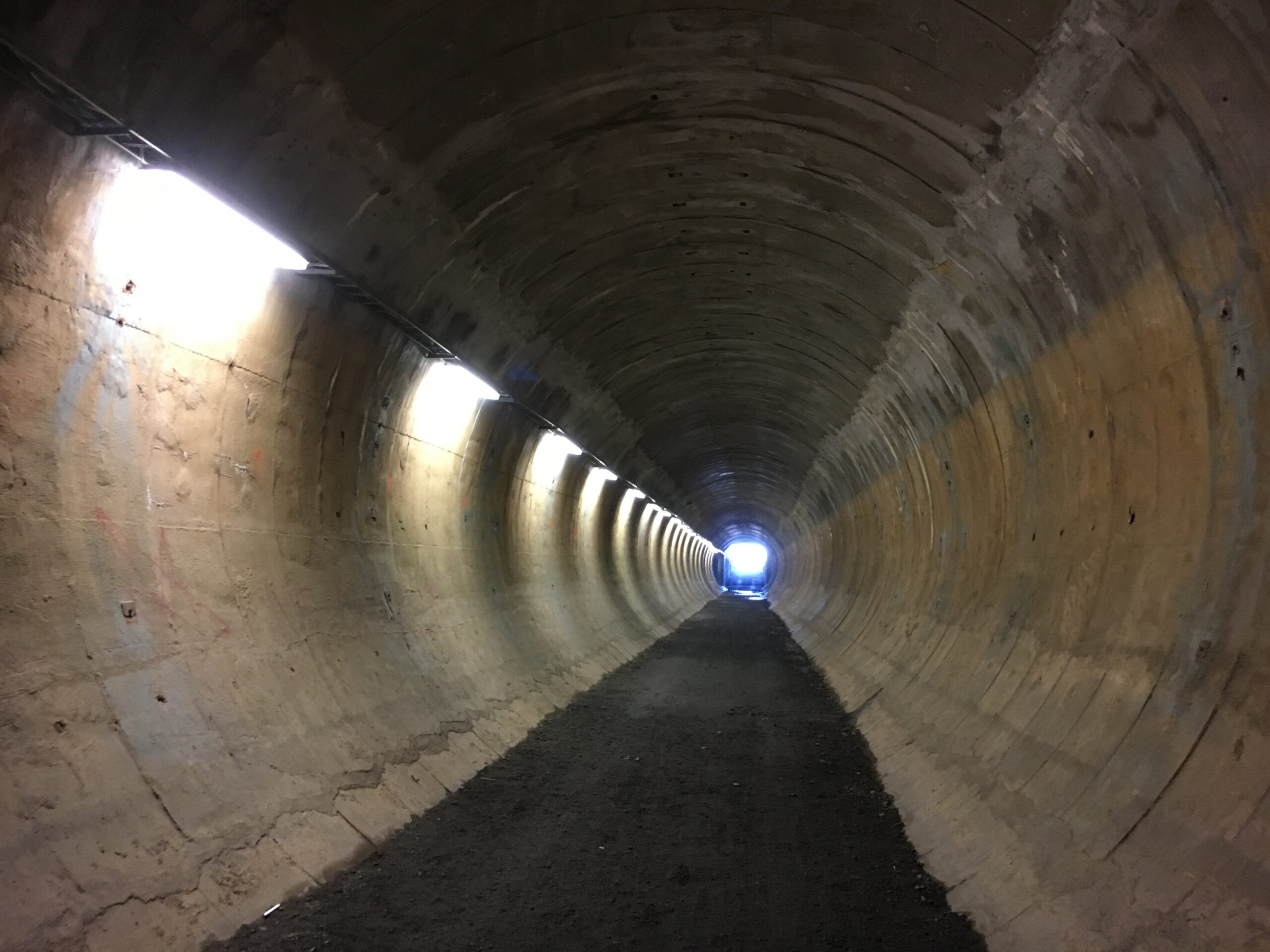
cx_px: 635
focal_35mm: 29
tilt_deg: +5.1
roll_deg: -1.3
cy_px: 476
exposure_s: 1/33
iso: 200
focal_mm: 4.15
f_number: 2.2
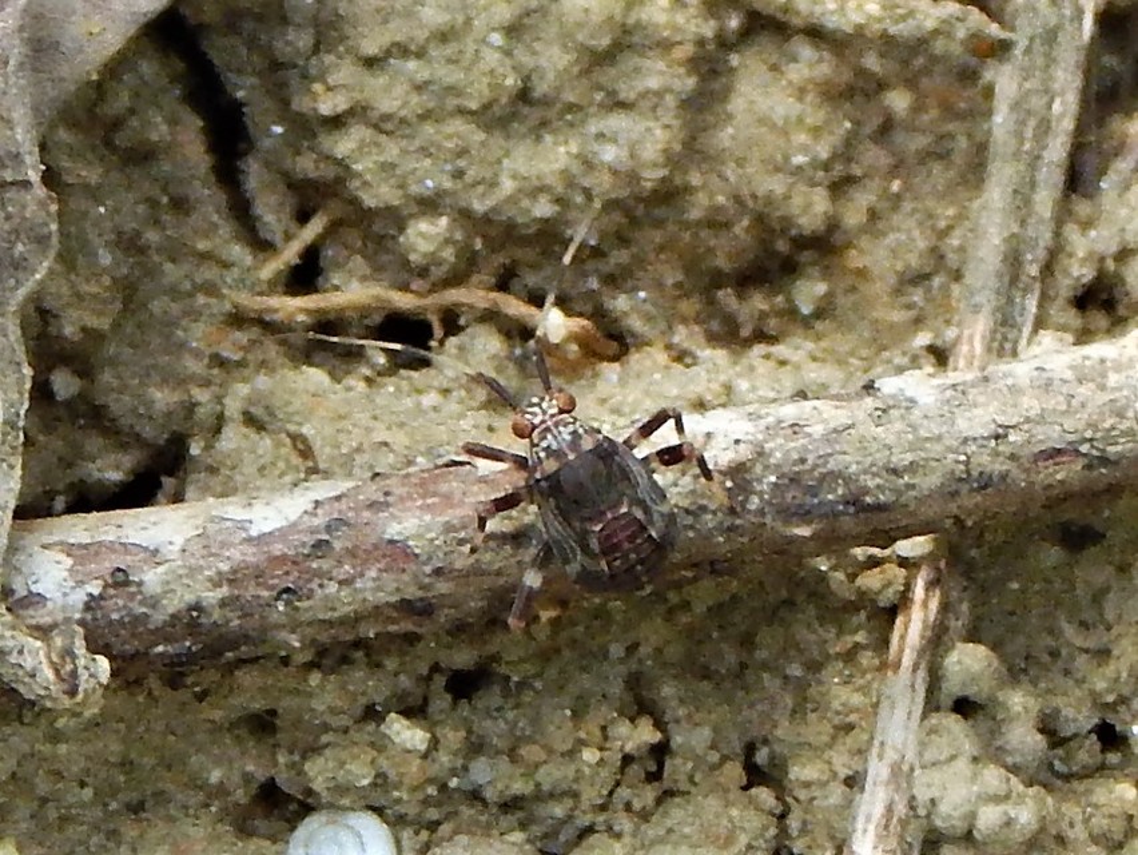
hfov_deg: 14.0
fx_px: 4638
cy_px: 428
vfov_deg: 10.5
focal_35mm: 141
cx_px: 569
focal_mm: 25.3
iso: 280
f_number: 4.9
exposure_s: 1/250
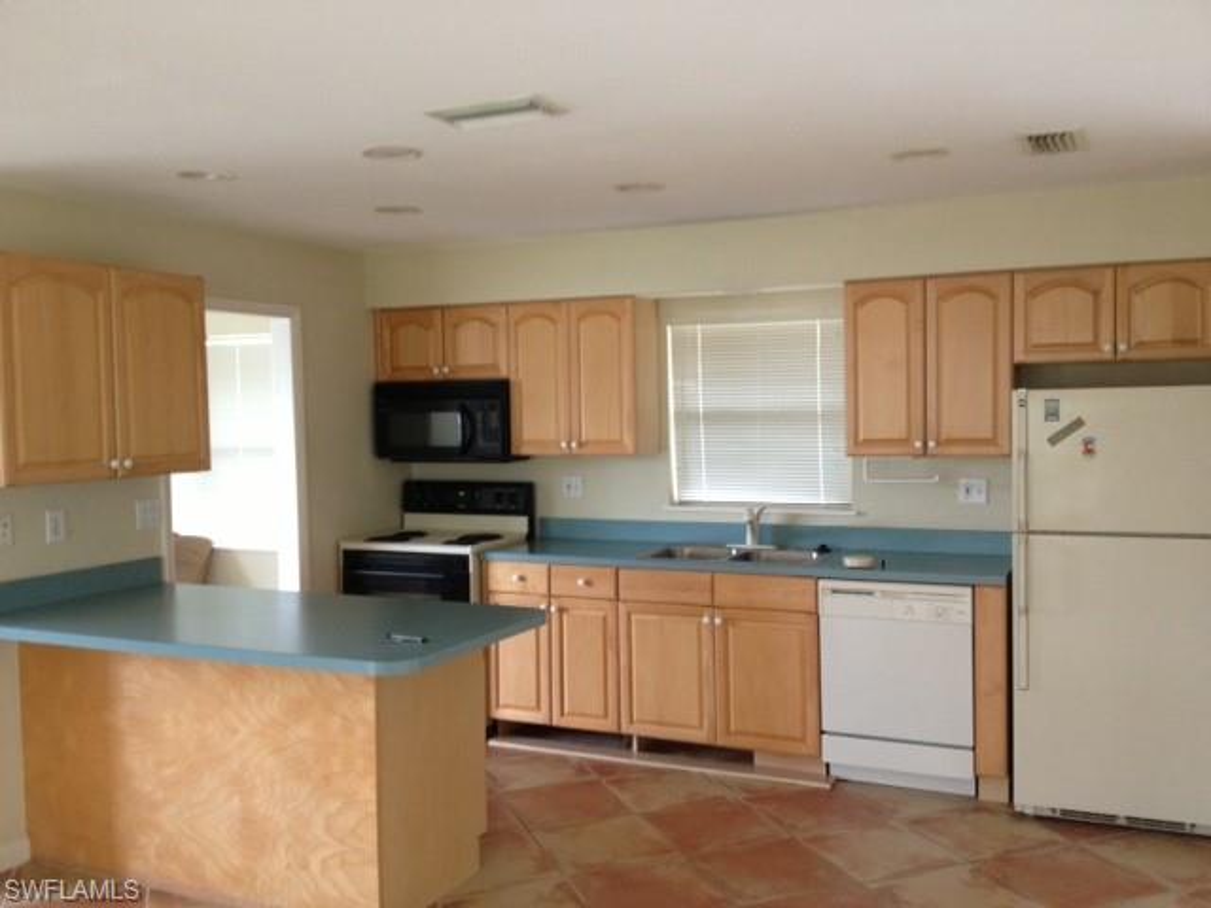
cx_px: 606
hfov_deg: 52.6
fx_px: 1224
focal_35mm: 35
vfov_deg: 40.7
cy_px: 454
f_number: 2.4
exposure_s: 1/20
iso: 125
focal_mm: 4.28
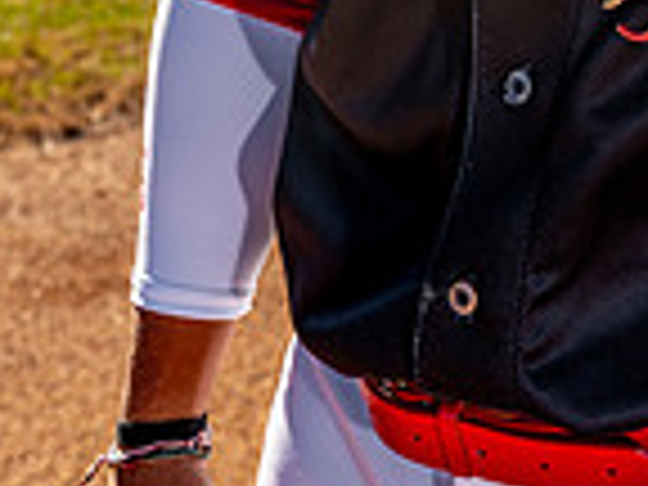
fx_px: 2808
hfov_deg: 13.0
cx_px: 652
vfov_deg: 9.3
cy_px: -486
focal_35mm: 150
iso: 100
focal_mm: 50
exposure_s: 1/320
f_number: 6.3
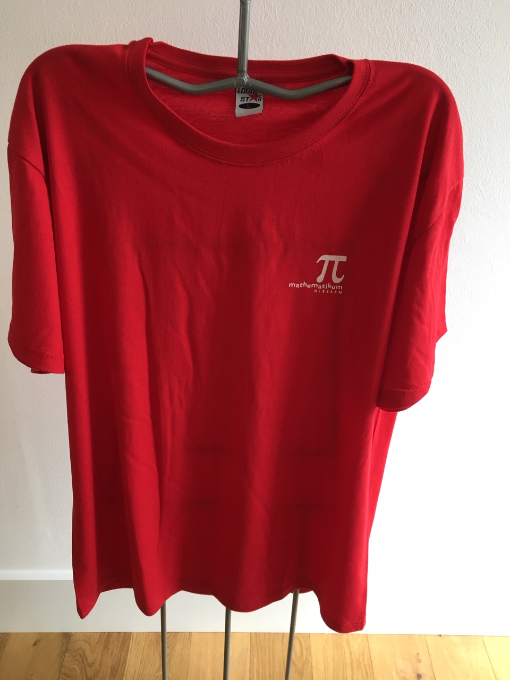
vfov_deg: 61.7
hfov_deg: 48.2
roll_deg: -1.4
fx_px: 570
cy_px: 340
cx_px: 255
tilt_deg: -32.1
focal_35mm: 29
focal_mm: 4.15
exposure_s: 1/33
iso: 125
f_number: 2.2
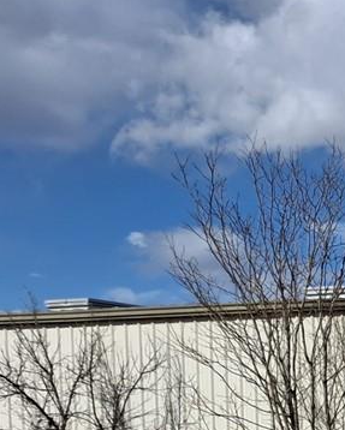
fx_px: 1389
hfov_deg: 10.9
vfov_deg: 16.4
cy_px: 601
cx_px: 939
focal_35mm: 109
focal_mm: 4.69
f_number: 1.8
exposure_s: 1/2193
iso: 25
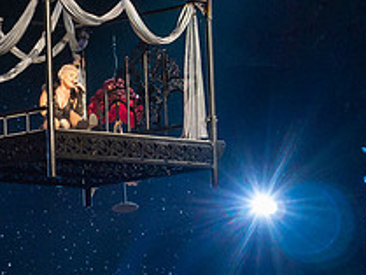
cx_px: -38
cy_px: 103
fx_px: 2920
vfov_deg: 5.4
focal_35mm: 276
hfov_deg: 7.1
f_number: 5.6
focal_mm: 37.3
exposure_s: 1/100
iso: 800
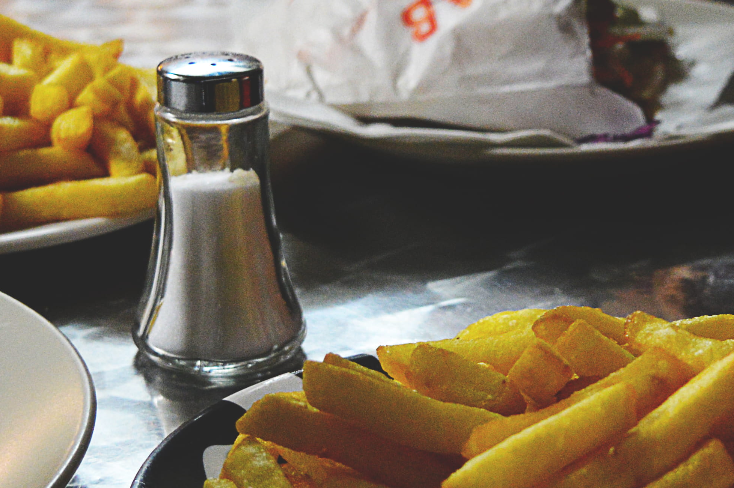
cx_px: 372
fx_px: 2445
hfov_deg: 17.1
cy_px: 342
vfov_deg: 11.4
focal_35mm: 120
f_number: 4
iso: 800
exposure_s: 1/30
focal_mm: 26
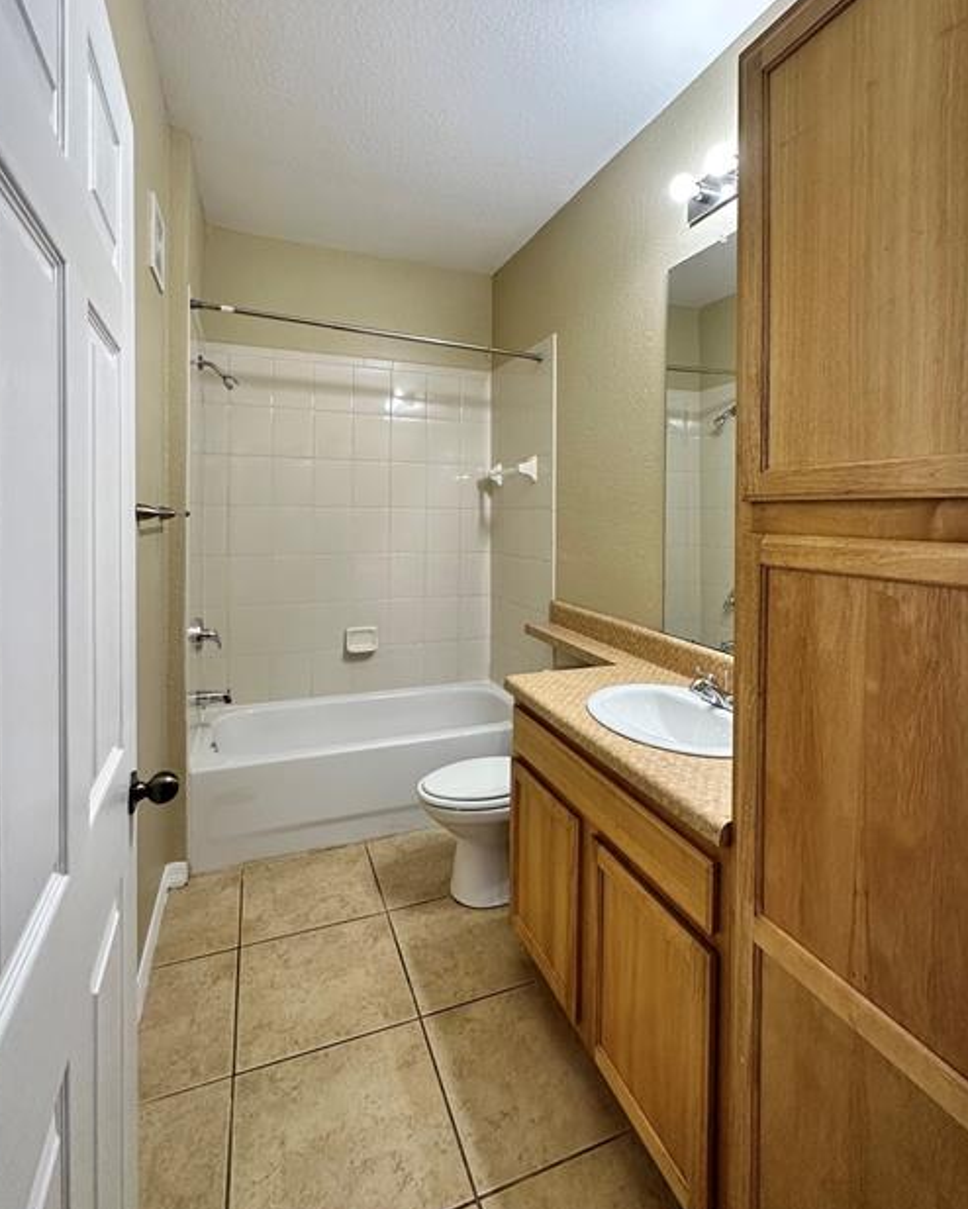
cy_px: 517
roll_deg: -0.9
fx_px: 608
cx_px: 504
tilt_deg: -1.2
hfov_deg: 77.0
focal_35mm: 17
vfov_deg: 89.0
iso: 200
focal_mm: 2.22
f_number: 2.2
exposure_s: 1/120
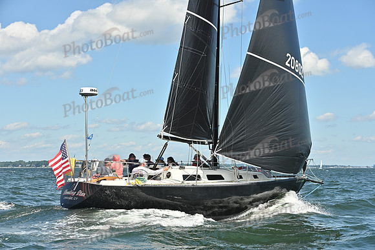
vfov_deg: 19.5
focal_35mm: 70
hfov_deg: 28.8
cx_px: 188
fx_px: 729
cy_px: 125
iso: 250
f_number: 7.1
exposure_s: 1/1250
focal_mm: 70
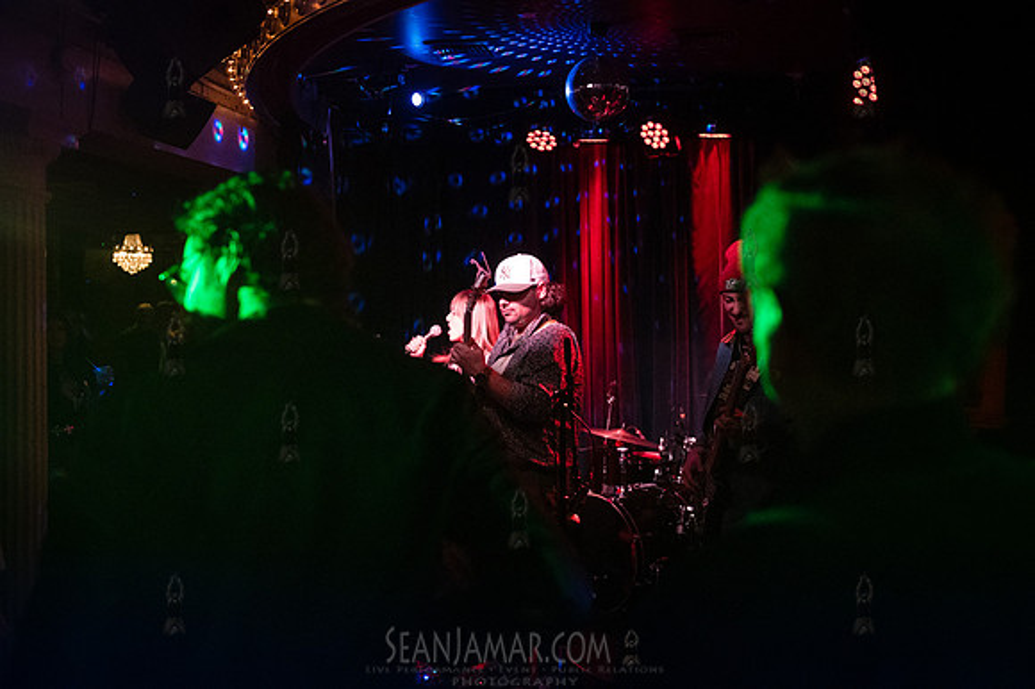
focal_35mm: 38
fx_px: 1092
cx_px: 518
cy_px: 344
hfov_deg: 50.7
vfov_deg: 35.0
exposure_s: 1/250
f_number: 3.2
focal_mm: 38
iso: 12800
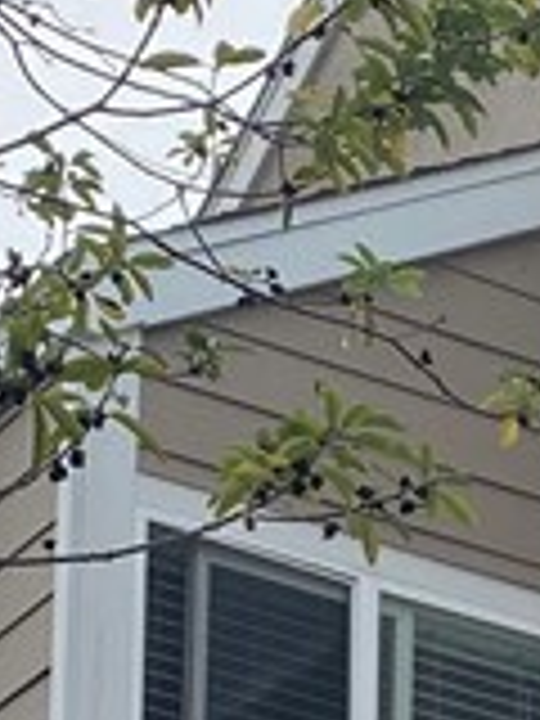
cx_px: 886
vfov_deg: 11.1
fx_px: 3453
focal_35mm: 166
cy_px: 1328
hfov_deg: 8.7
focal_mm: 4.25
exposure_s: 1/1996
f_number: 1.8
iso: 32
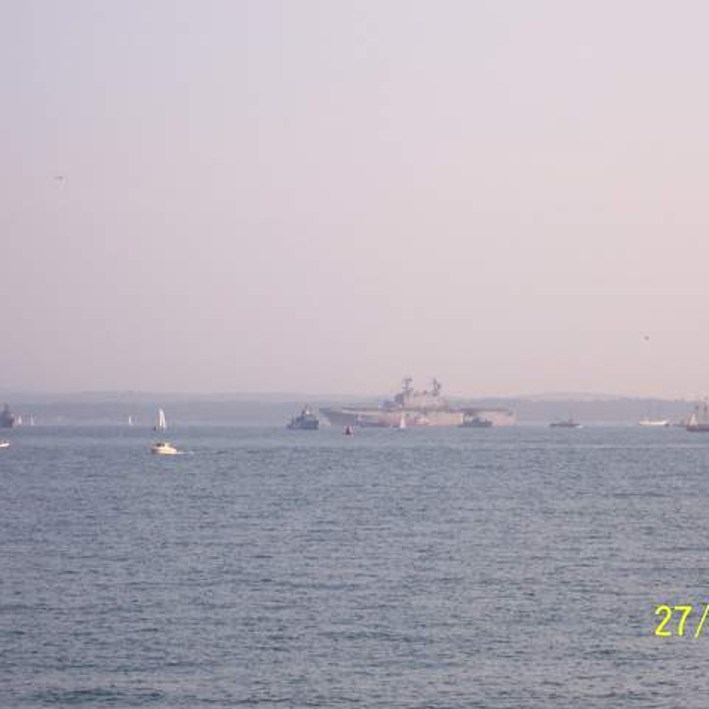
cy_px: 354
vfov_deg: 12.9
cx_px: 426
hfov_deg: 12.9
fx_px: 3128
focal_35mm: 135
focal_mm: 24
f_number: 4.8
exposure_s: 1/500
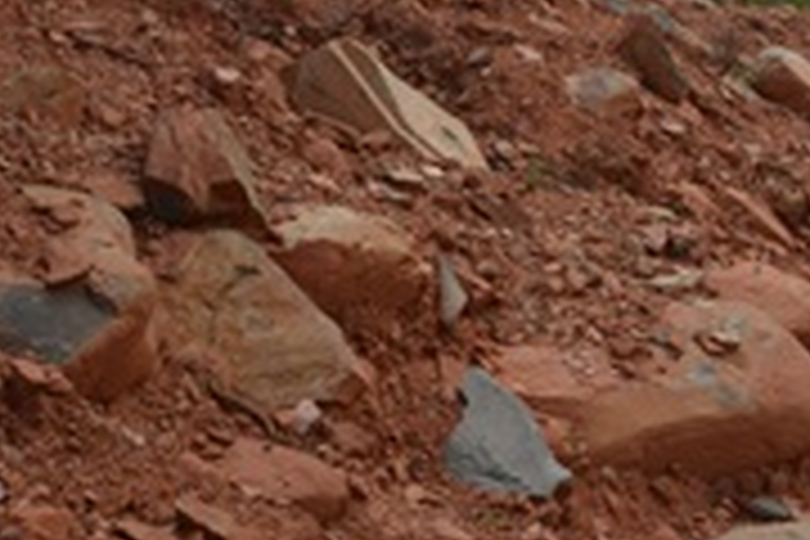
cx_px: 1076
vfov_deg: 15.2
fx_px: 2002
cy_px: 79
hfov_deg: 20.7
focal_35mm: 89
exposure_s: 1/1000
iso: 2000
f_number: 16
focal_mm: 32
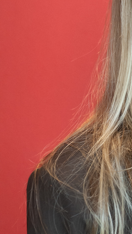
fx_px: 1107
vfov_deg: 12.1
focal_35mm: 178
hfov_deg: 6.7
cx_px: 189
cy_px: 106
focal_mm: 70
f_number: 4
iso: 1600
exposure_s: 1/250
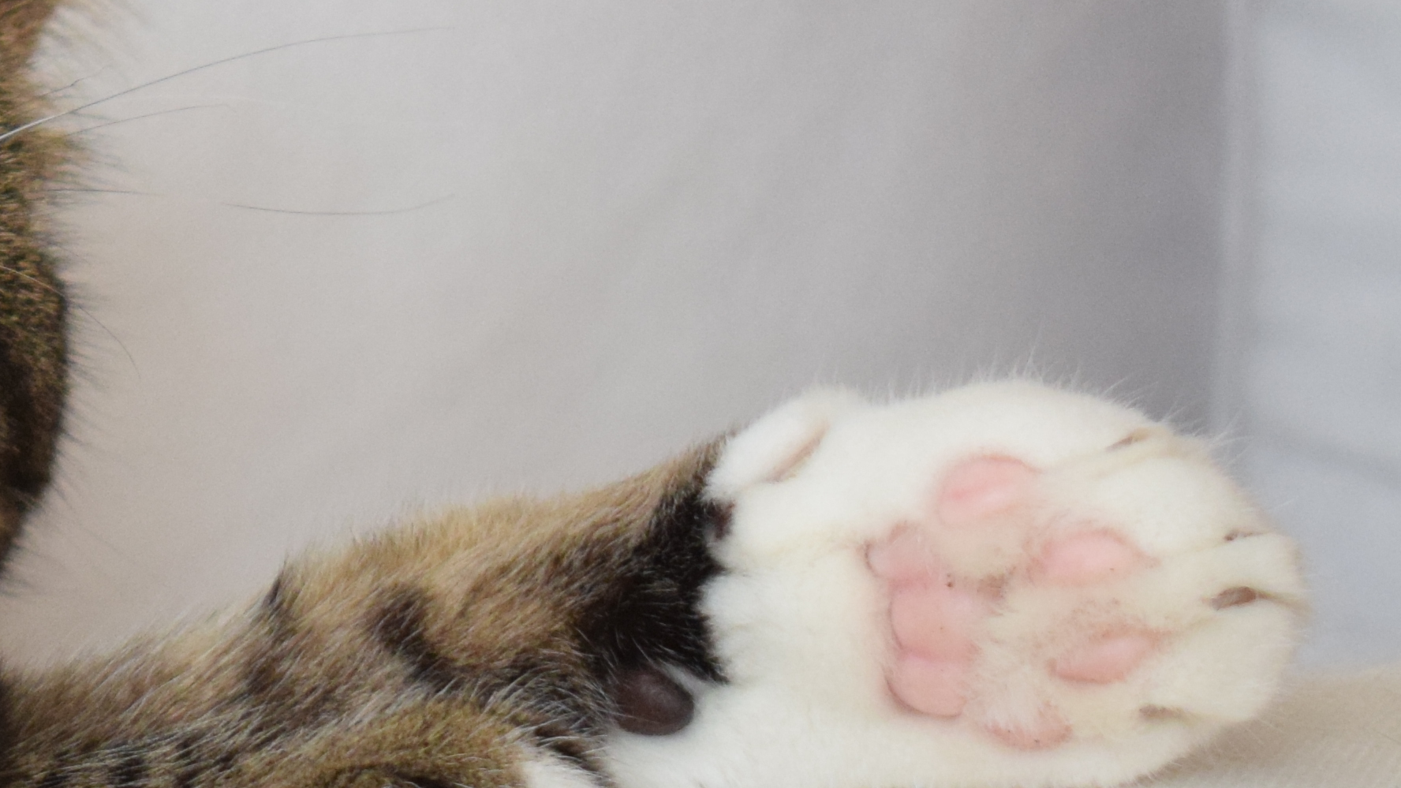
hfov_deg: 9.5
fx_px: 8284
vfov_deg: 5.4
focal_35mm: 223
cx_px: -527
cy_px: 289
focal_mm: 42
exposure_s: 1/500
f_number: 5
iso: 1250
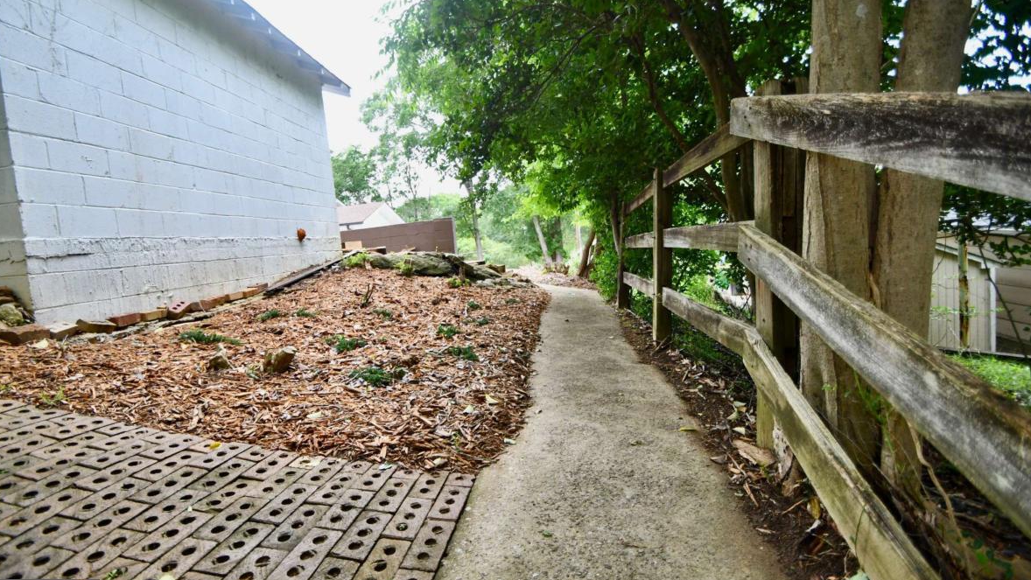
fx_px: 437
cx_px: 519
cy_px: 264
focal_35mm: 16
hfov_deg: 99.4
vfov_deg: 67.0
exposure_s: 1/250
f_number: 3.5
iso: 560
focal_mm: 10
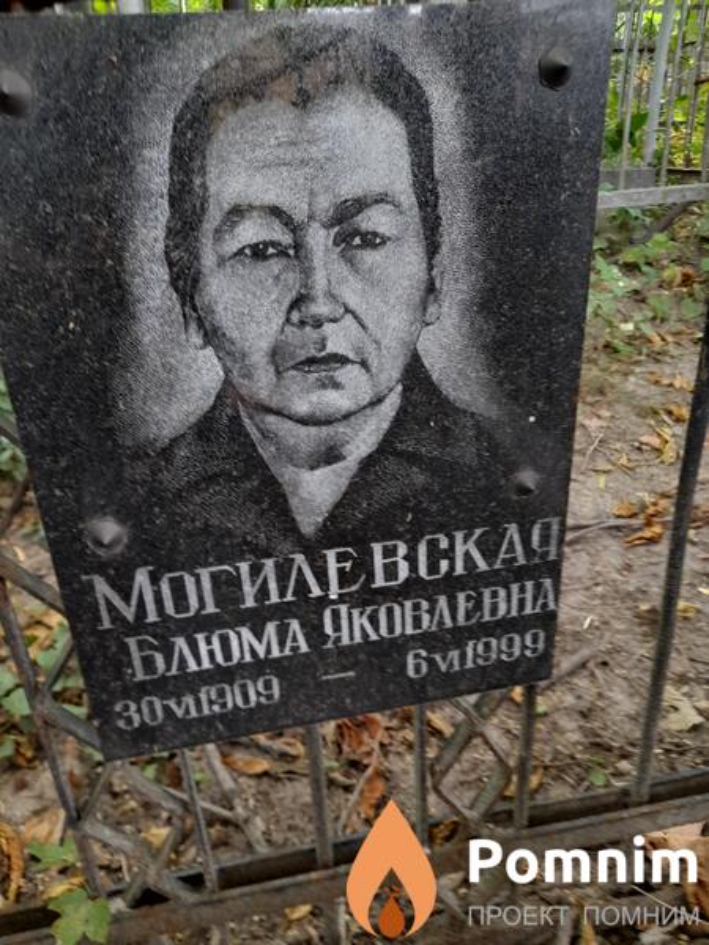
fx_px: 683
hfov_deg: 54.9
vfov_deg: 69.4
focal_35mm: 25
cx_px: 354
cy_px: 472
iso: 80
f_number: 2
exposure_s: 1/50
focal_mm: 4.6
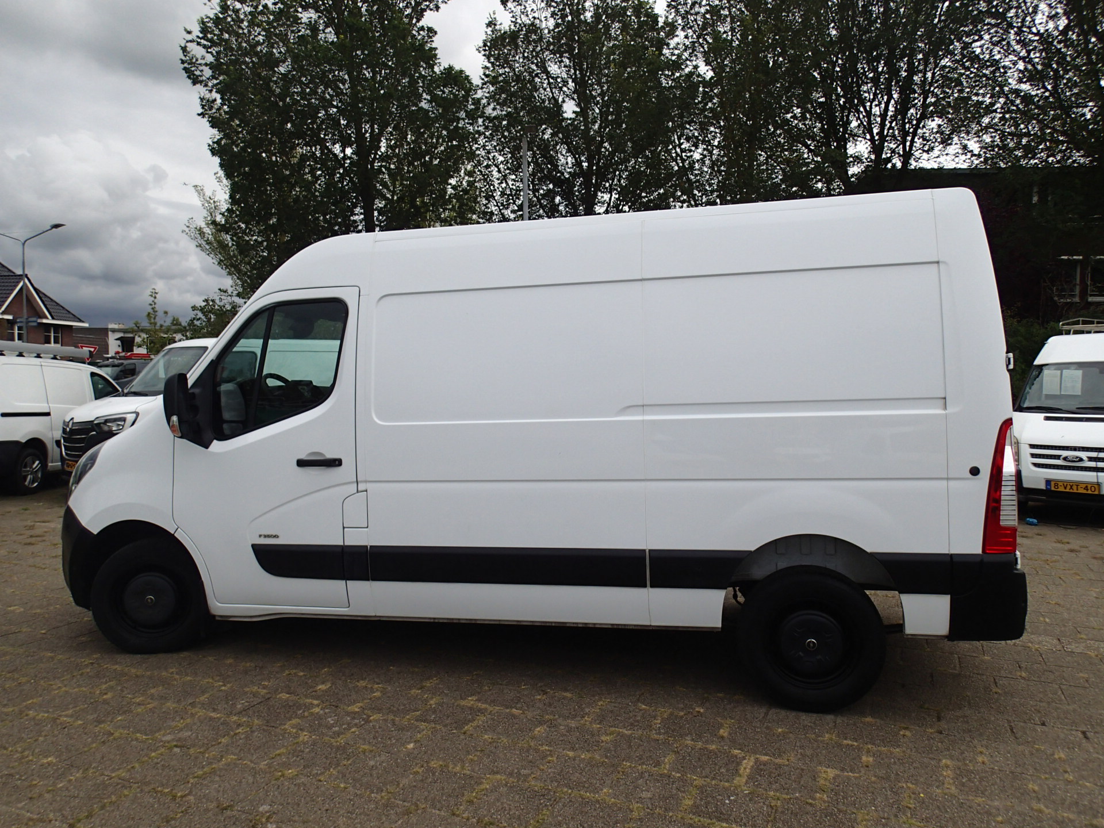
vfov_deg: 54.9
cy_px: 414
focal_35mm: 25
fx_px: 797
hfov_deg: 69.4
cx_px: 552
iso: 100
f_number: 8
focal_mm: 4.5
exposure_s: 1/160
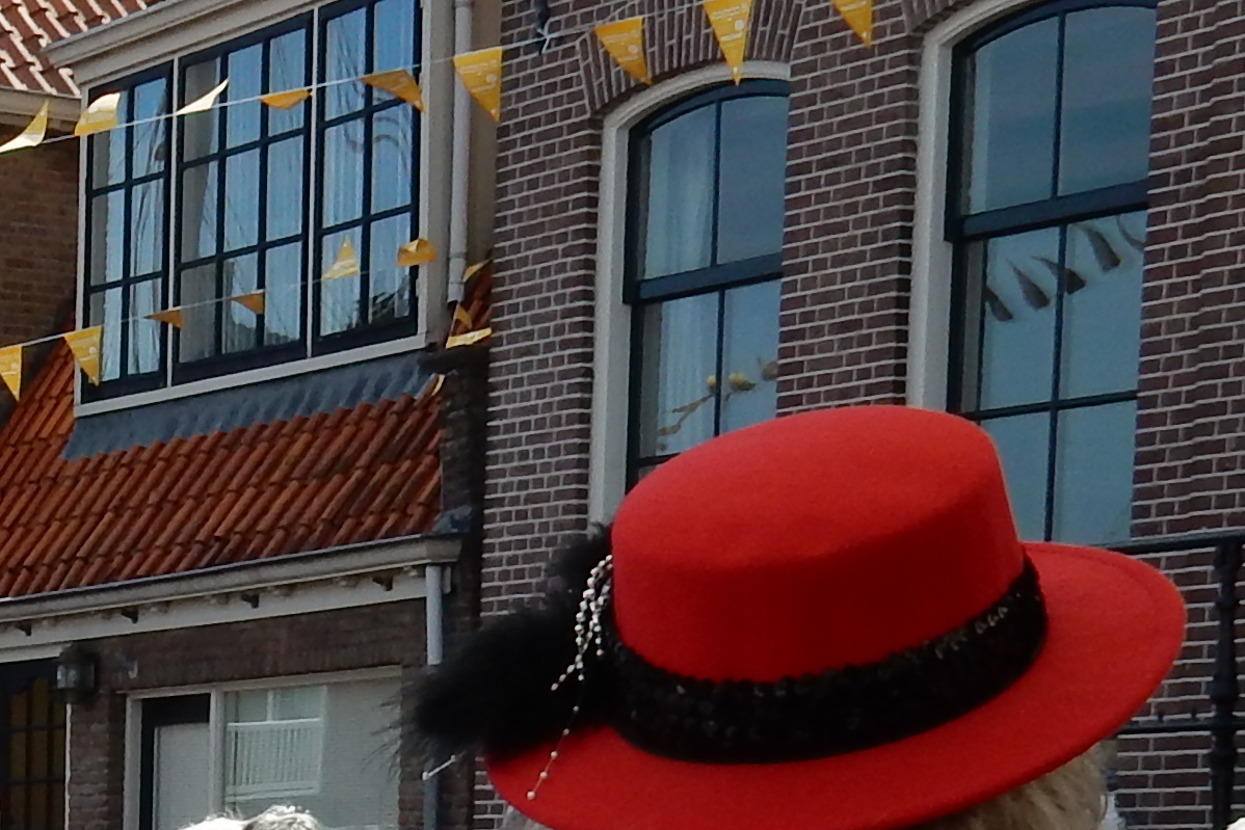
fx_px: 4150
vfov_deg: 11.1
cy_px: 1179
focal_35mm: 120
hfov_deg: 16.0
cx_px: -491
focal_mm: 5.4
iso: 125
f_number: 4
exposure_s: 1/1000
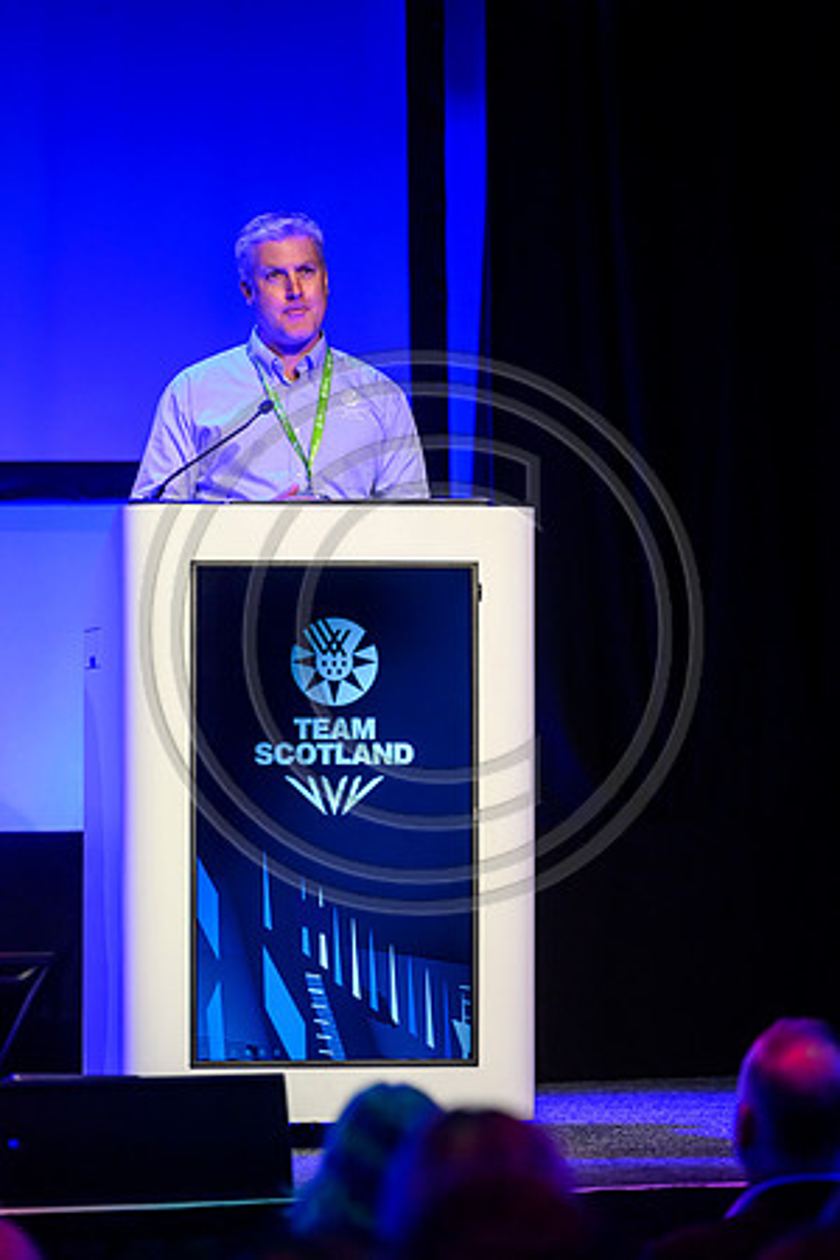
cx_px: 420
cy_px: 630
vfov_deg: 10.3
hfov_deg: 6.9
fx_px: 6999
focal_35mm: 200
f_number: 2.8
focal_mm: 200
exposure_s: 1/640
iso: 4000
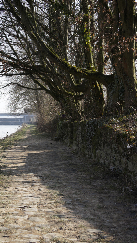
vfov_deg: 42.9
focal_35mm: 48
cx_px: 38
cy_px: 122
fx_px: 310
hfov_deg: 24.7
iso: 100
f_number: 10
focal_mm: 35
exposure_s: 1/50
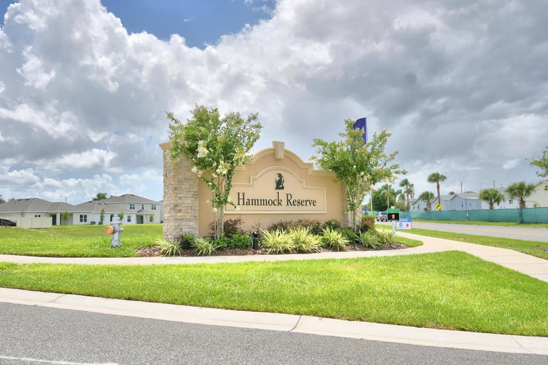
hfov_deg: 60.3
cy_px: 182
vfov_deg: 42.3
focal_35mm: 31
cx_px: 271
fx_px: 472
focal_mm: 20
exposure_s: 1/1250
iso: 100
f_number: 5.6
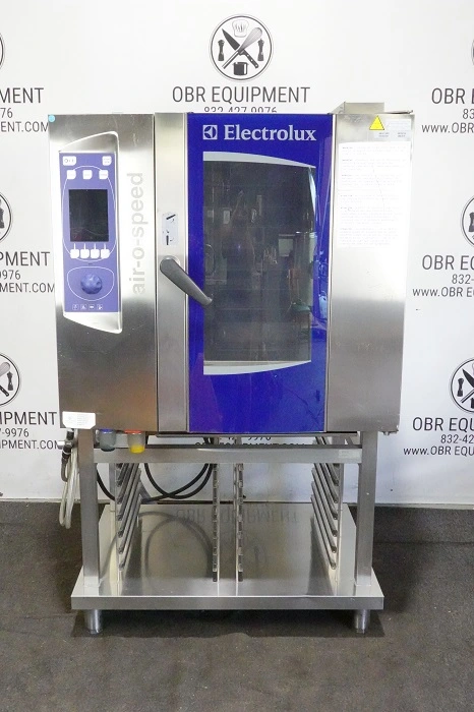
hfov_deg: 33.4
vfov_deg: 48.5
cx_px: 237
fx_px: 791
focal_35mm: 40
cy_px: 356
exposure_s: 1/40
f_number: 11
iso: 5000
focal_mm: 14.69
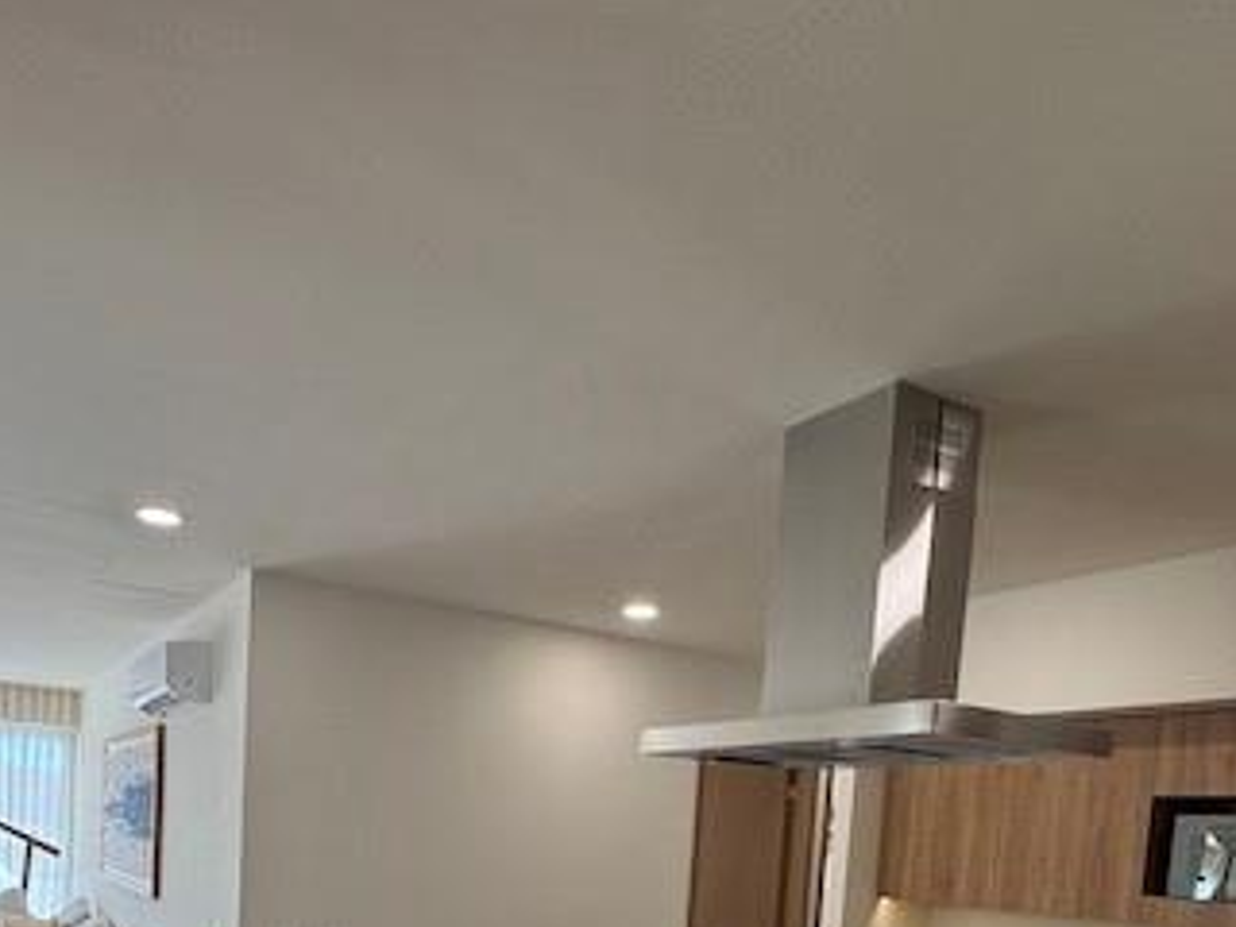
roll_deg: -3.9
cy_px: 919
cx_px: 475
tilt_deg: -5.1
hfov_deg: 62.7
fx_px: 1000
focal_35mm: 28
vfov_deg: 43.0
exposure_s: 1/120
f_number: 2.2
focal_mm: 2.22
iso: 64
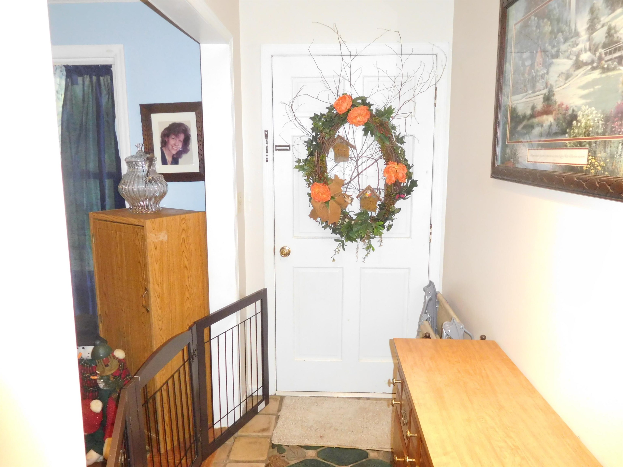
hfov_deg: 69.4
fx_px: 450
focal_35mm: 25
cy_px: 234
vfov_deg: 54.9
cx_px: 312
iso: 800
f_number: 3.4
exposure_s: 1/30
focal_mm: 4.5
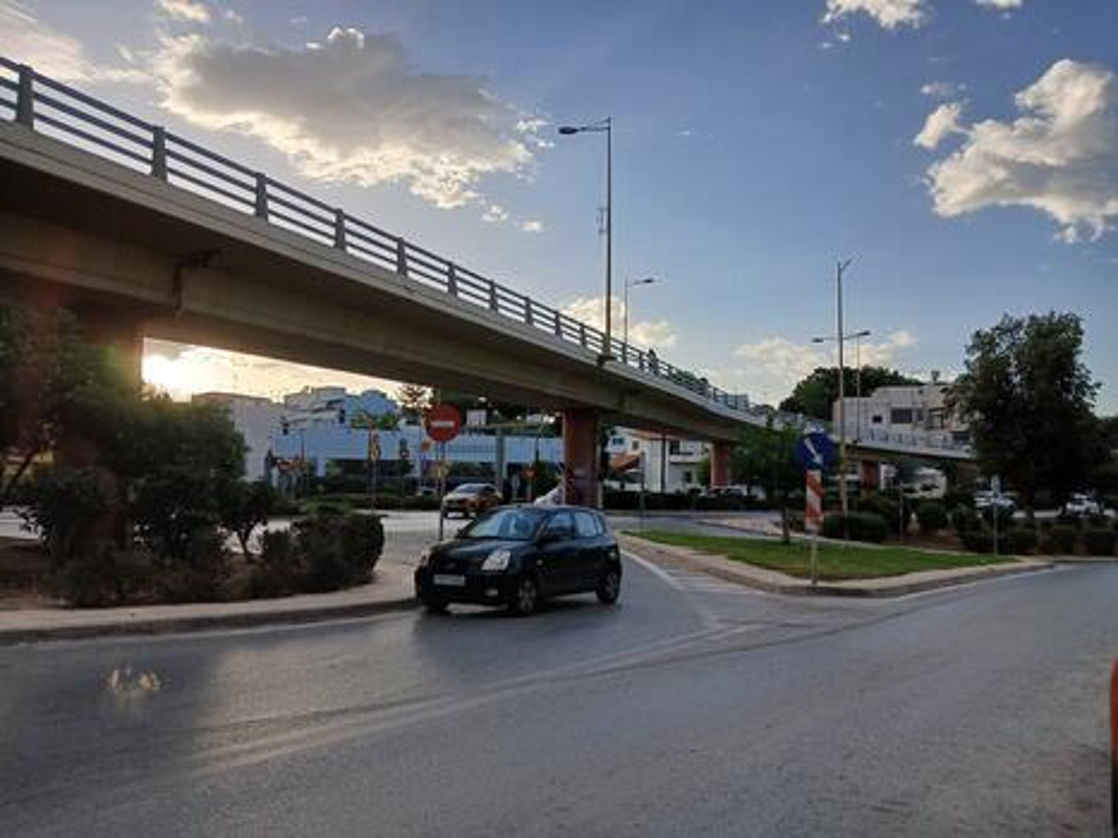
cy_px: 419
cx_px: 559
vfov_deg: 53.0
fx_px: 840
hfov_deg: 67.3
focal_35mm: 26
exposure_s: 1/429
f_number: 1.8
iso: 20
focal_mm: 3.98
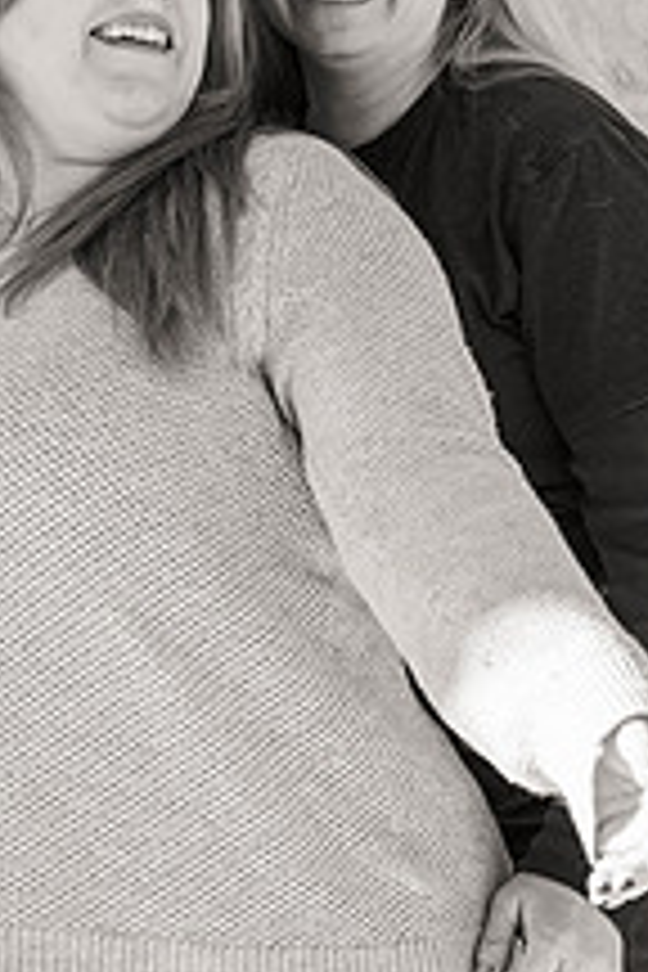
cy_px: 99
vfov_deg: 13.9
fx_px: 3942
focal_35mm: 146
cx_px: 202
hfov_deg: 9.4
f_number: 4
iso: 400
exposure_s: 1/1600
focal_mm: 70
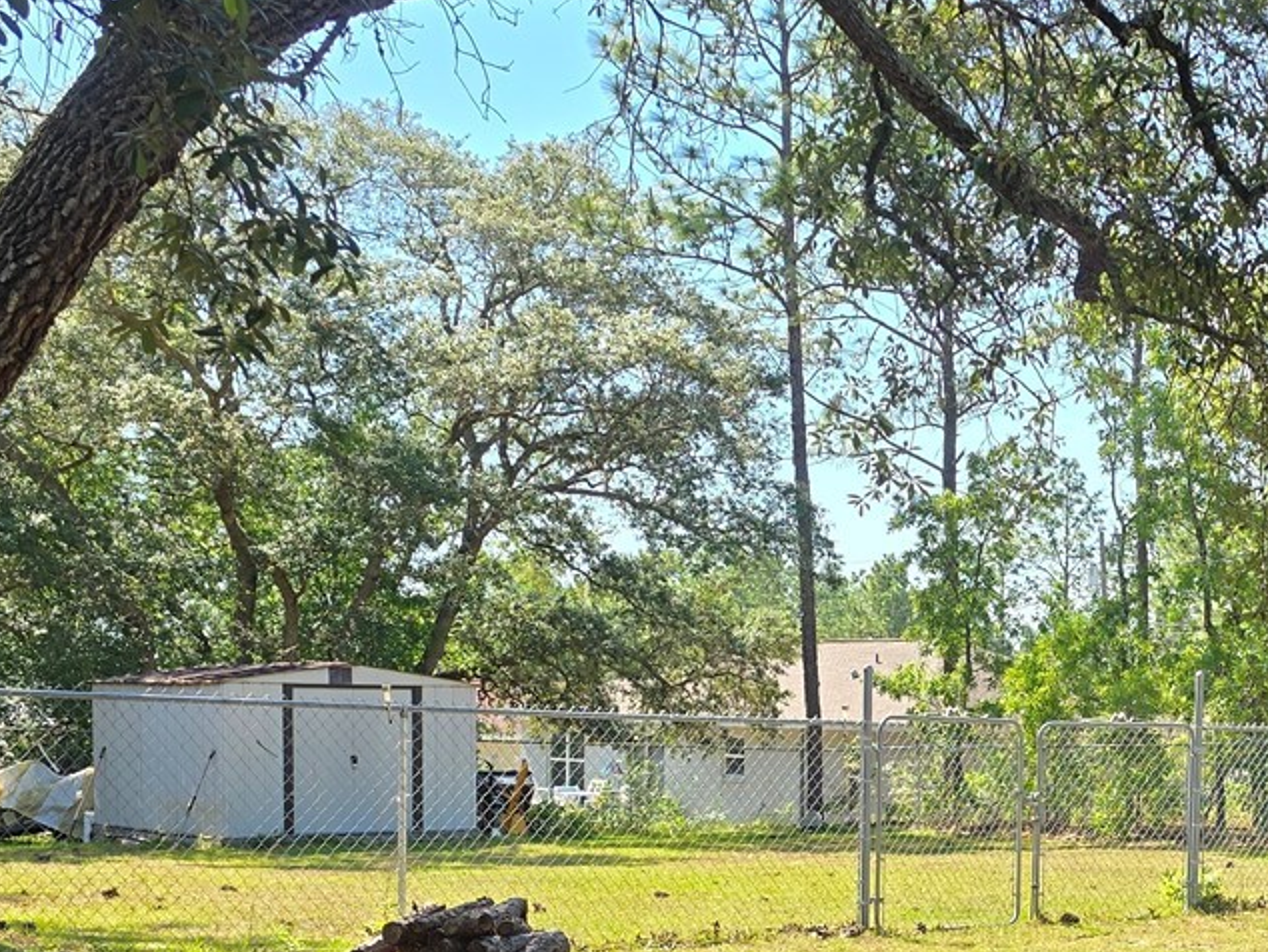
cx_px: 1138
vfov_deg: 24.5
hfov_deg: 31.7
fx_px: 2125
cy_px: 856
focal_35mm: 58
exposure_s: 1/235
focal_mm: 6.3
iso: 12
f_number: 1.7
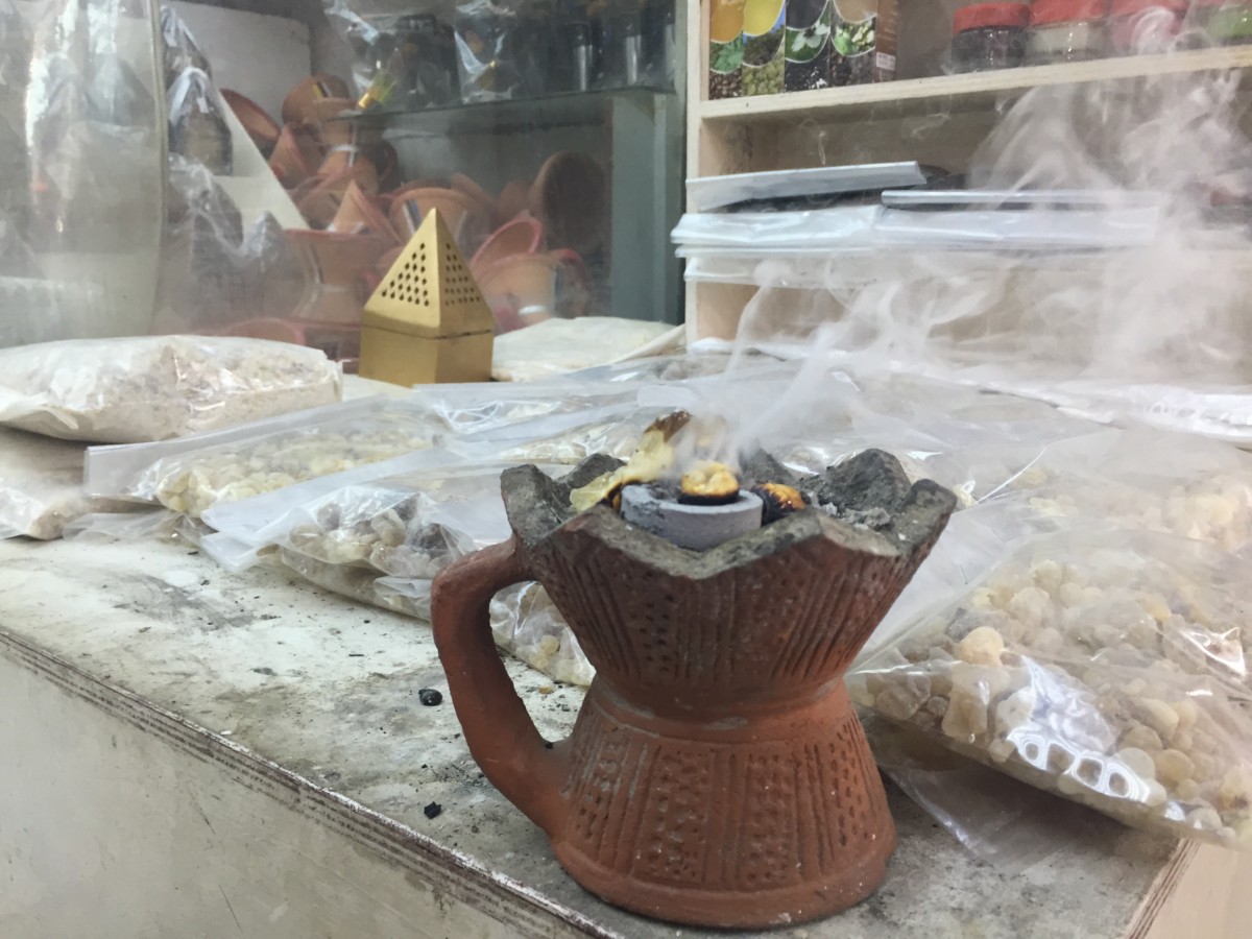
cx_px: 626
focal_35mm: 29
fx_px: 1049
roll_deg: +0.2
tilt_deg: -12.7
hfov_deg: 61.7
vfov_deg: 48.2
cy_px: 470
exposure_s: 1/33
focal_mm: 4.15
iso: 40
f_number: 2.2
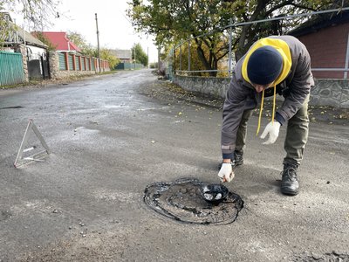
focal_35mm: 26
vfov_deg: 53.1
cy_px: 131
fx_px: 262
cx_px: 174
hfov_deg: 67.3
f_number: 1.6
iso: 32
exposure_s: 1/491
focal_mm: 4.2
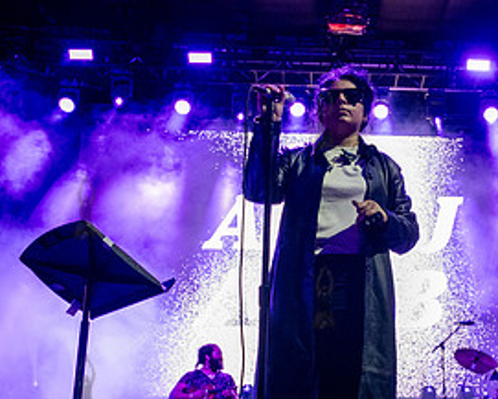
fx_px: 796
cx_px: 373
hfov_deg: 34.0
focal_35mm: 54
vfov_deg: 27.9
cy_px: 265
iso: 5000
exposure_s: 1/400
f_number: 4
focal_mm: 24
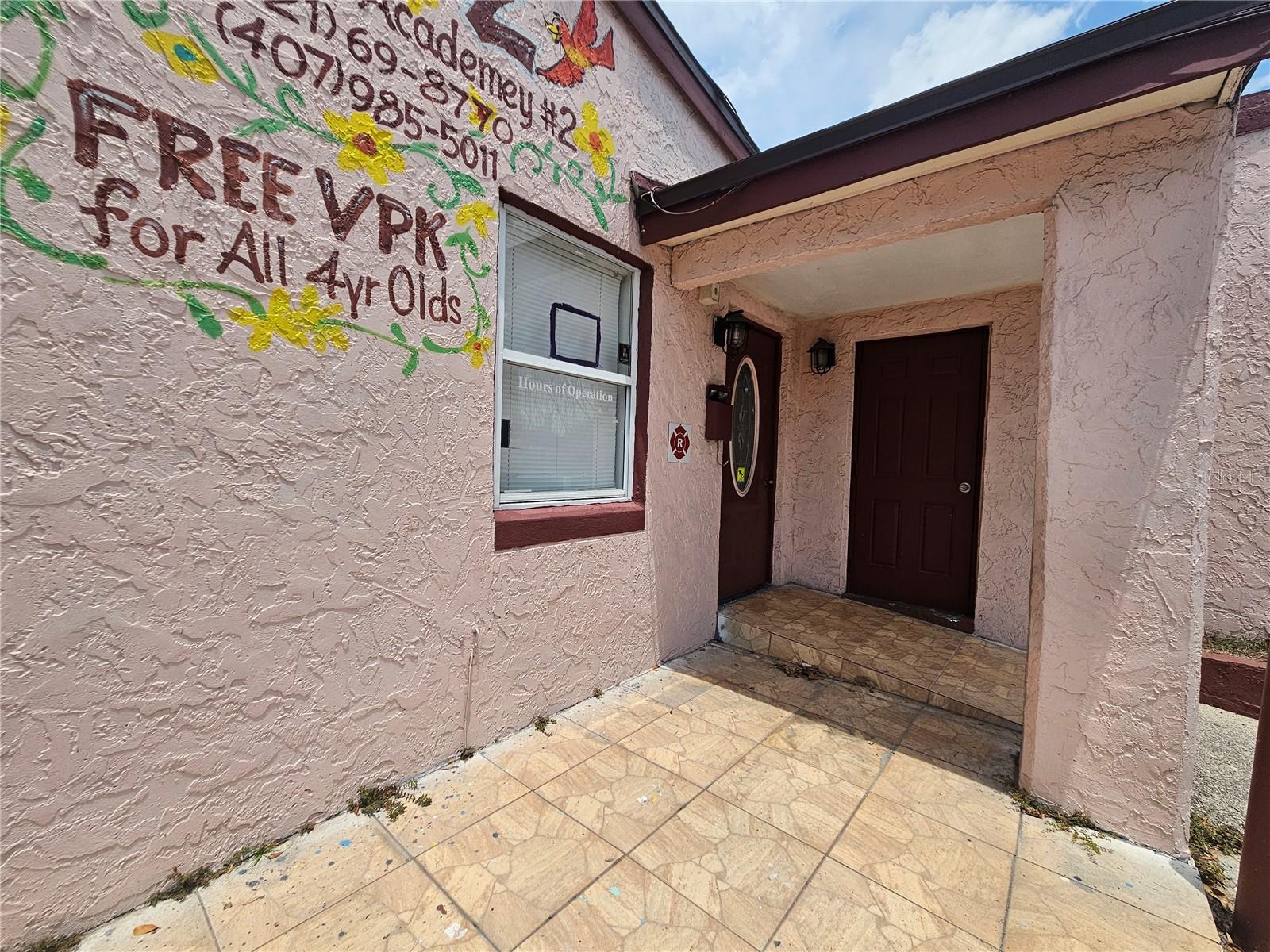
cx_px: 635
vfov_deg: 89.9
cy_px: 476
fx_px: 477
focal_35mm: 13
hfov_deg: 106.2
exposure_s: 1/3100
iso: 50
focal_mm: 2.2
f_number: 2.2
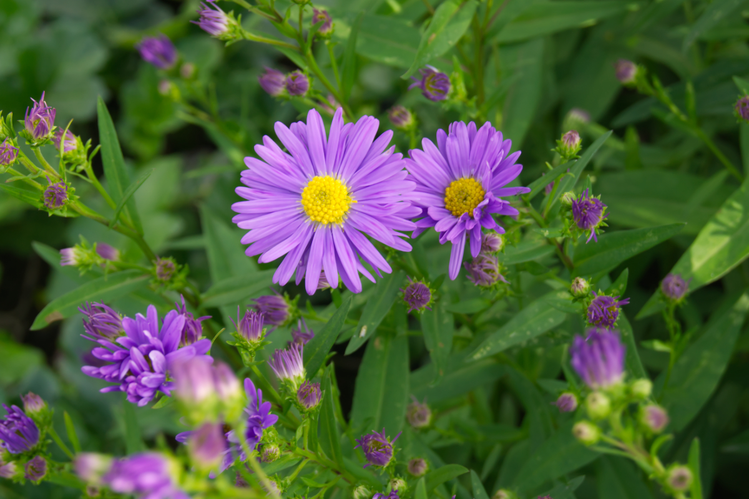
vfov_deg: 16.6
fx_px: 1716
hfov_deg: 24.6
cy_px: 250
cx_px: 374
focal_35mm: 82
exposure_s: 1/100
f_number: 10
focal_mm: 55
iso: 320
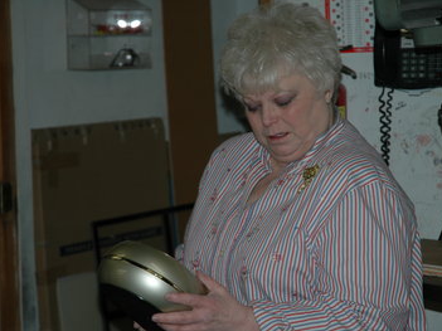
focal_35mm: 115
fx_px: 1468
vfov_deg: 12.9
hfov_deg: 17.1
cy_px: 166
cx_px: 224
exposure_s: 1/60
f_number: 4.5
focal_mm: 70
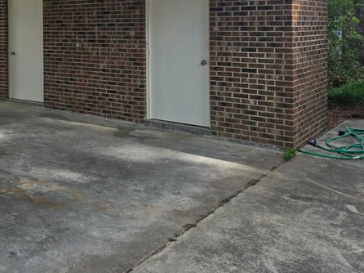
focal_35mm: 44
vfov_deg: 31.5
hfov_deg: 40.4
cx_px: 51
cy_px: 33
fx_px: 462
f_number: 1.8
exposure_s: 1/1145
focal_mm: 5.4
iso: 80
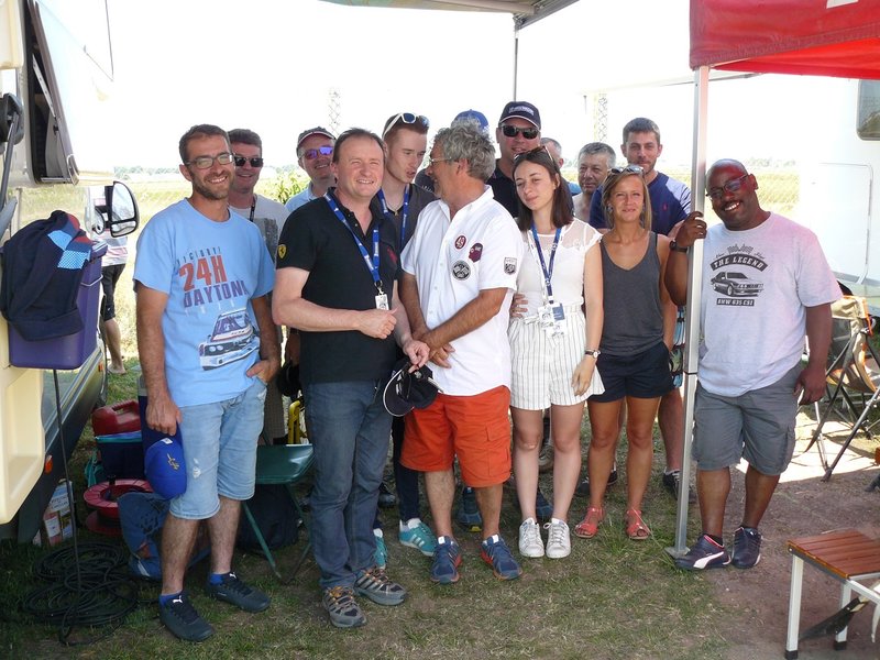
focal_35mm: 36
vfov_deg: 39.7
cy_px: 330
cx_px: 440
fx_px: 915
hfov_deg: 51.4
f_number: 4
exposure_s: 1/100
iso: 100
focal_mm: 6
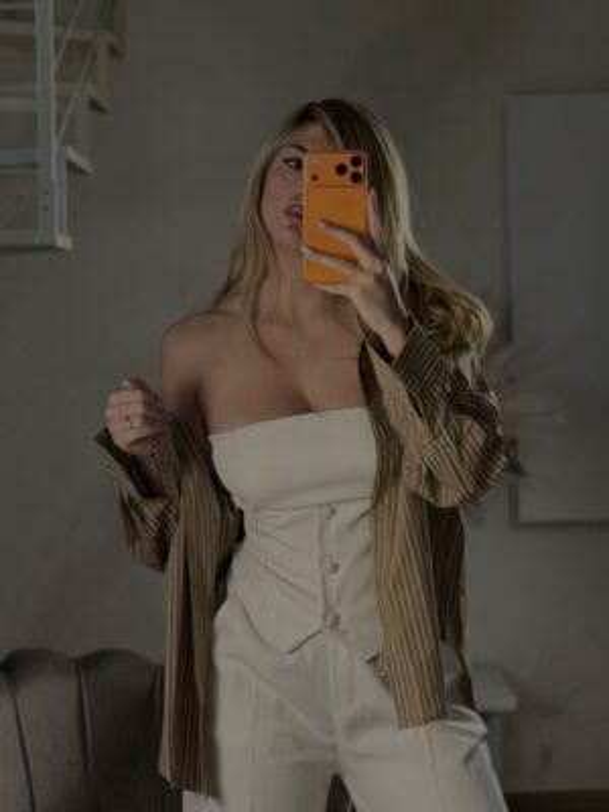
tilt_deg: -7.0
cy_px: 406
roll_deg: +0.7
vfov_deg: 39.7
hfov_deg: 30.3
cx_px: 304
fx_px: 1126
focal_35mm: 48
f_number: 1.78
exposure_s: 1/50
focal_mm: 6.76
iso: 64
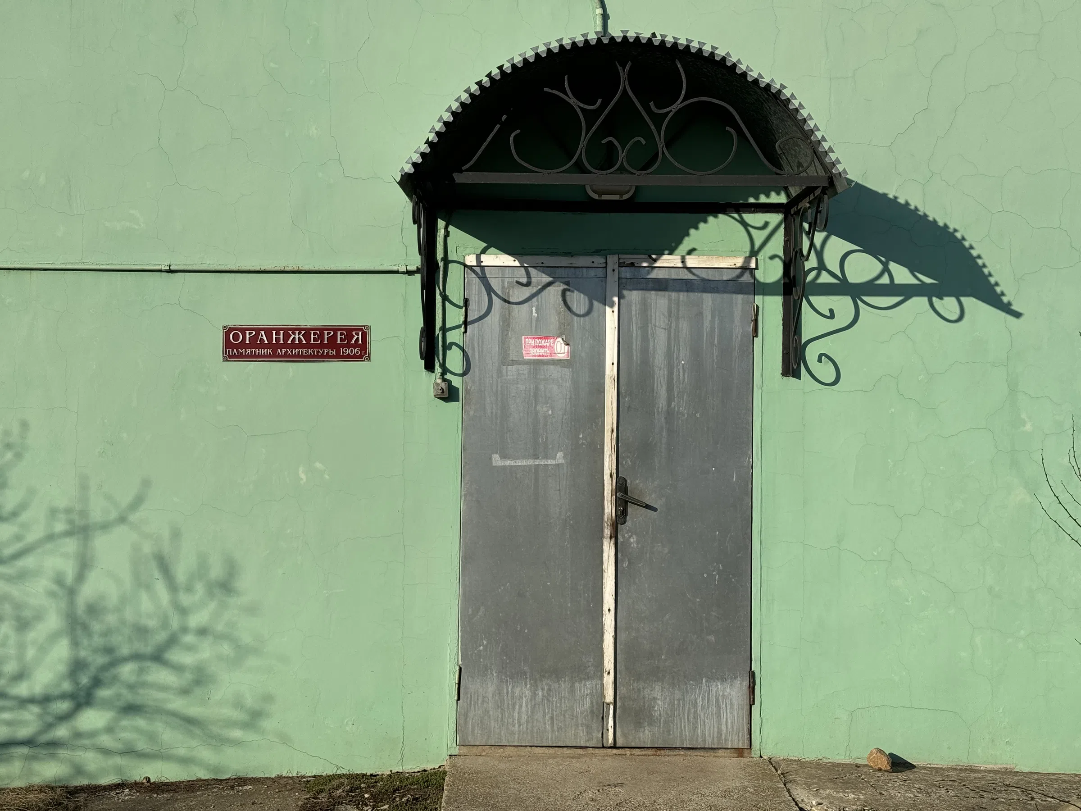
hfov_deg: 39.7
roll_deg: -0.4
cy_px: 406
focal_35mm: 48
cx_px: 540
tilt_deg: +1.2
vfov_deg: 30.3
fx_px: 1499
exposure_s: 1/4310
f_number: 1.78
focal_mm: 6.76
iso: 64
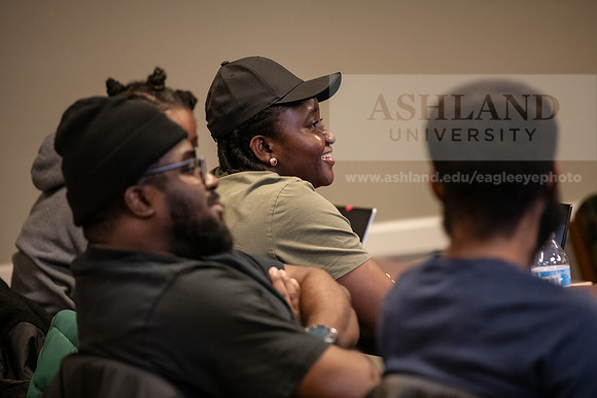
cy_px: 199
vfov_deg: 6.9
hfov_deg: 10.3
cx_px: 298
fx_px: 3317
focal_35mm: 200
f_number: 3.2
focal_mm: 200
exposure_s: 1/250
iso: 2500
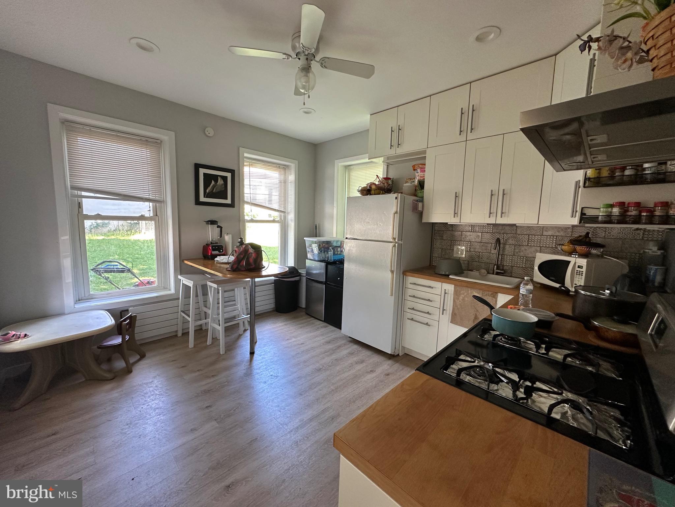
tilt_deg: -6.2
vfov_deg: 85.7
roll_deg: -1.6
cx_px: 338
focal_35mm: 14
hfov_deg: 102.1
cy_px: 254
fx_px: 273
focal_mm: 2.22
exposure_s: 1/99
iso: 200
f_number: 2.2
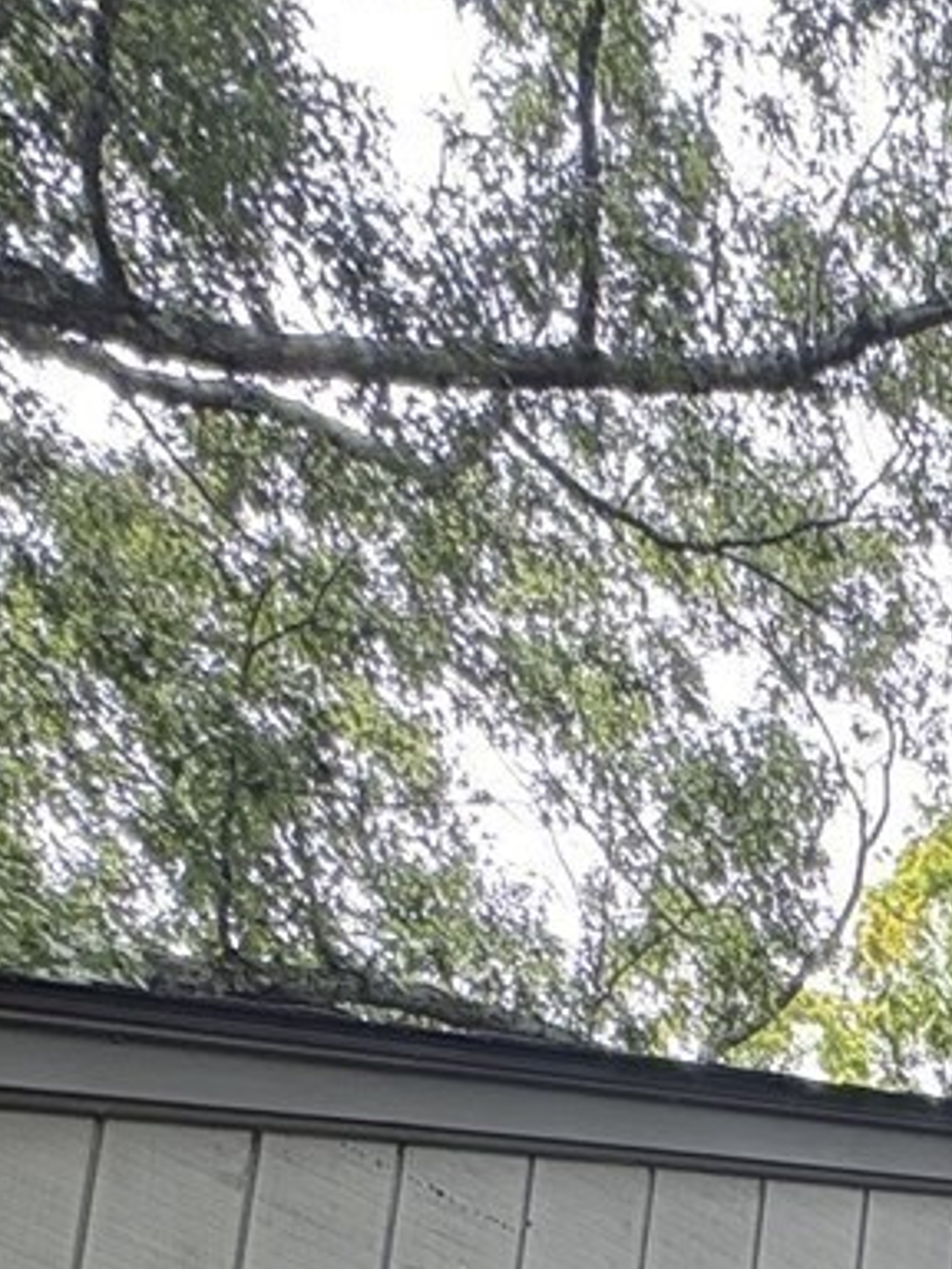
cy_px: 2393
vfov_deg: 20.7
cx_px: 1716
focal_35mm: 56
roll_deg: -2.6
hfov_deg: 19.5
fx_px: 2053
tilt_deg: +7.1
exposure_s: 1/136
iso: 64
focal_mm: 2.22
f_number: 2.2
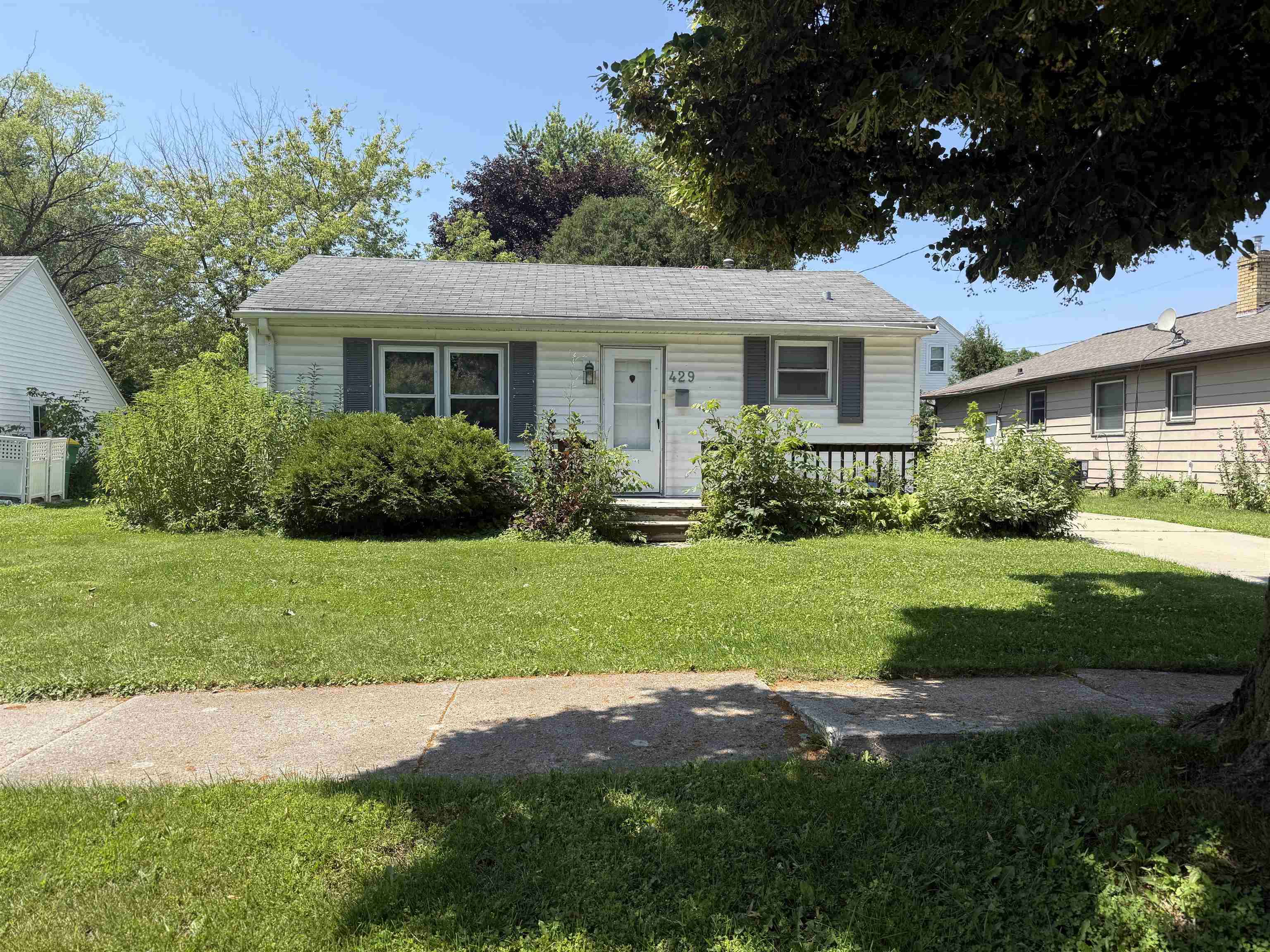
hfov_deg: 71.6
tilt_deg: -0.9
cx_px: 635
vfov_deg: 56.8
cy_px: 476
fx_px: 881
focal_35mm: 24
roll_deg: +0.1
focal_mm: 6.76
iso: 80
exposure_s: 1/2611
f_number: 1.78
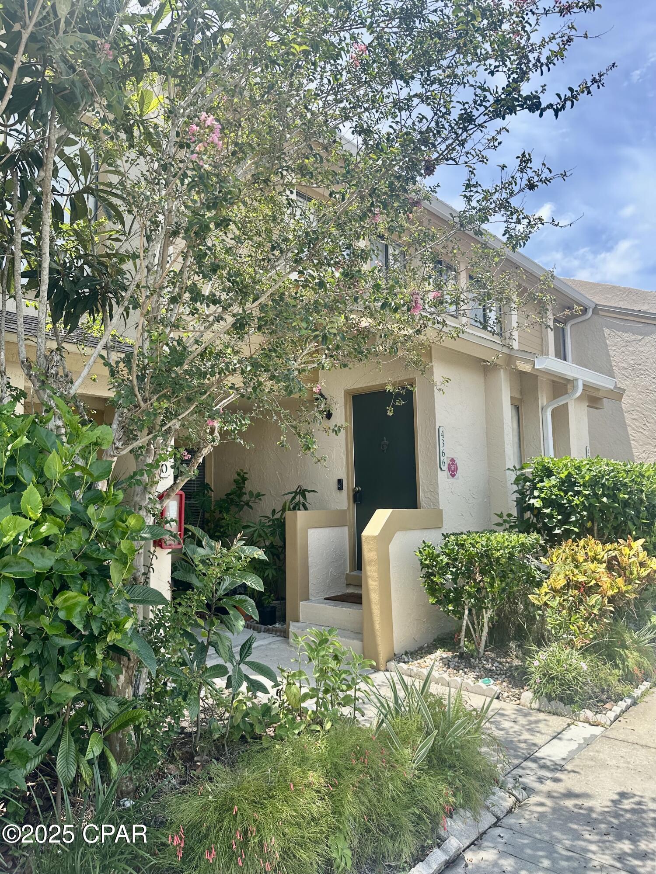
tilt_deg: +6.3
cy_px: 437
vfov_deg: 71.6
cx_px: 328
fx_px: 606
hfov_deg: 56.8
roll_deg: +0.8
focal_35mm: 24
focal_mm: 6.86
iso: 80
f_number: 1.78
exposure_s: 1/1473
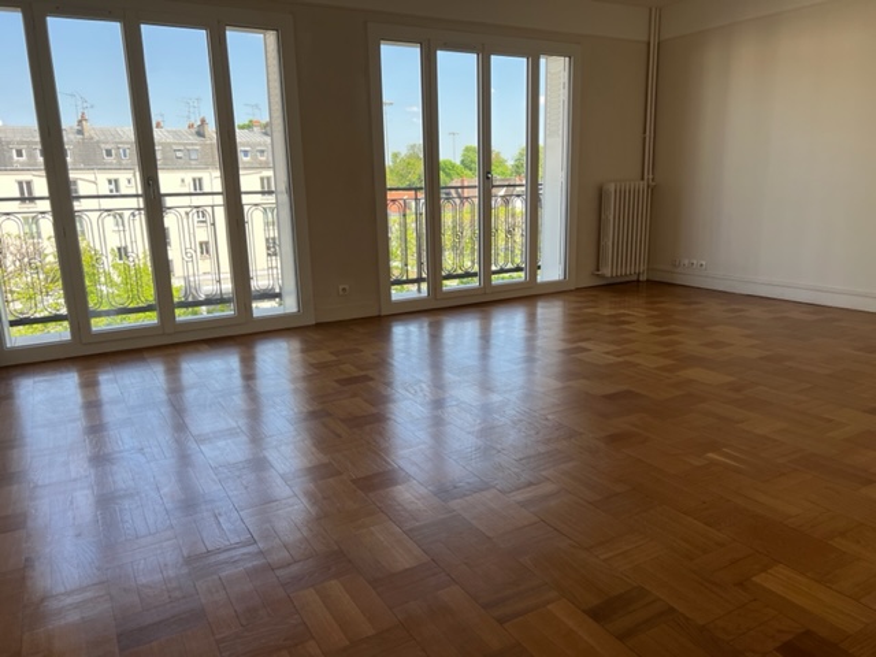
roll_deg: +2.0
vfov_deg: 53.1
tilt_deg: -13.5
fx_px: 658
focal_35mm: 26
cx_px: 438
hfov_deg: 67.3
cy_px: 328
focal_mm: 5.7
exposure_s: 1/709
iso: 50
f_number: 1.5
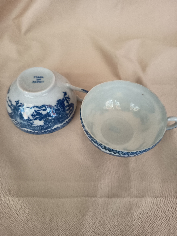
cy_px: 118
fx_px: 164
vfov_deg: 71.6
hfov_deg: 56.8
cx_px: 88
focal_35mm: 24
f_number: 1.7
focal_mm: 5.27
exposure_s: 1/25
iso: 911
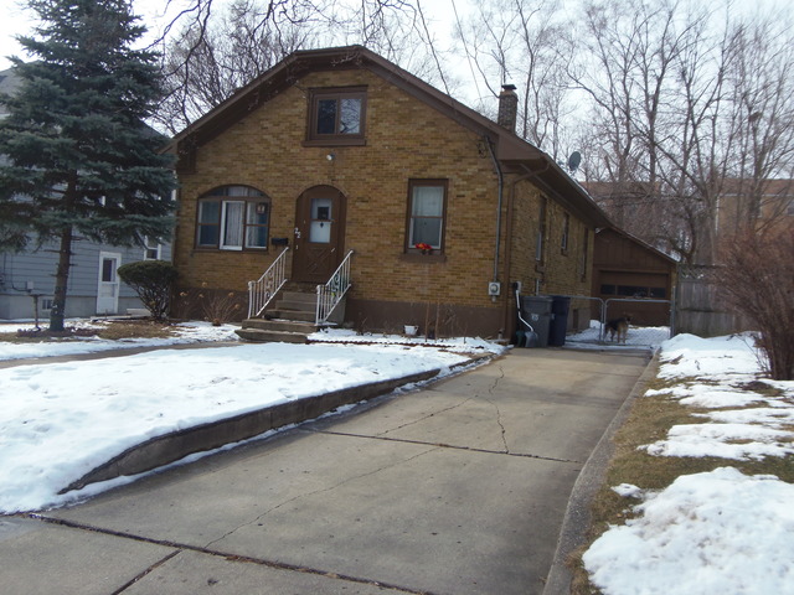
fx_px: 688
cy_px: 298
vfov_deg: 46.8
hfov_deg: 60.0
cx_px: 397
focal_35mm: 30
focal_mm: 5.5
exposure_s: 1/640
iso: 64
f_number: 3.2
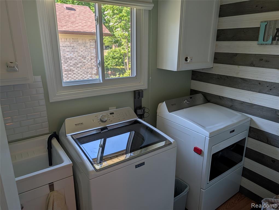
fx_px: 194
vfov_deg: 56.9
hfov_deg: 71.5
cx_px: 140
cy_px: 105
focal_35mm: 24
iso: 17
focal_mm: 6.9
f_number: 1.68
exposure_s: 1/636
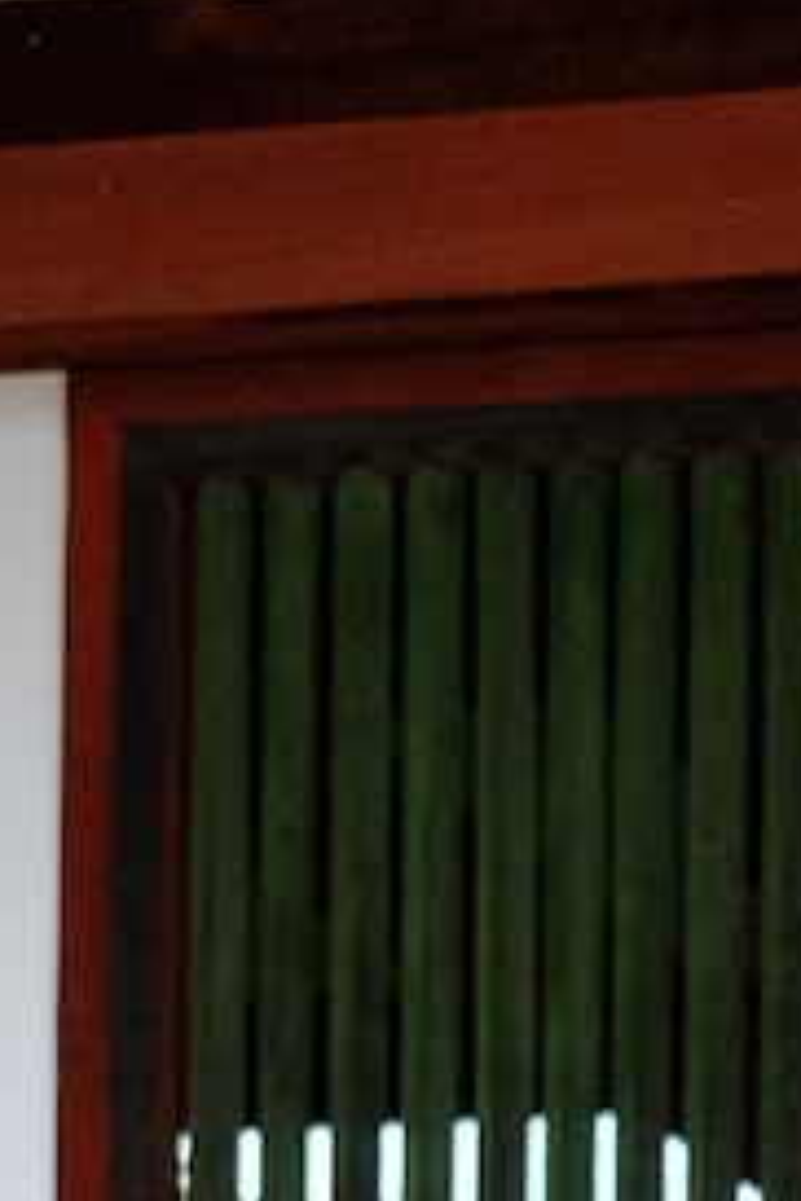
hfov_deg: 5.5
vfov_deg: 8.0
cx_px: 1254
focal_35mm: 246
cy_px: 2340
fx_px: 8210
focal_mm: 23
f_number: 2.8
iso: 400
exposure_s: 1/1000
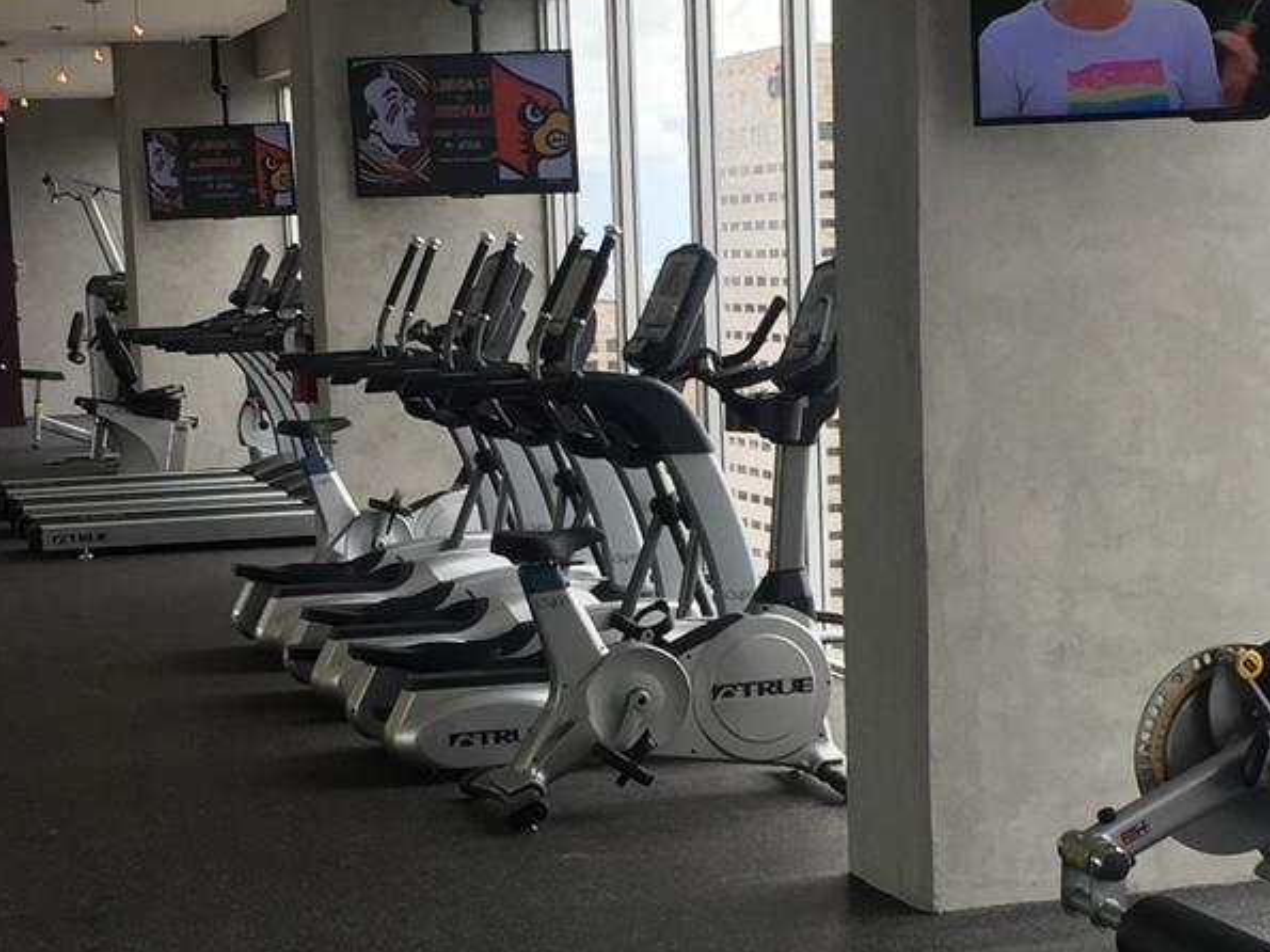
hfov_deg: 25.0
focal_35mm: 78
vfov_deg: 18.8
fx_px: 2861
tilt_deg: -10.2
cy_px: 715
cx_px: 709
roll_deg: +1.7
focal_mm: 4.15
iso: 40
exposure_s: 1/120
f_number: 2.2
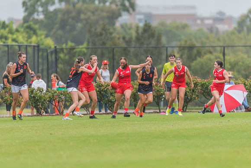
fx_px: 5025
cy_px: 76
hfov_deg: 2.9
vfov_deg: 1.9
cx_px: 121
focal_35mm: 721
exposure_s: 1/1250
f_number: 6.3
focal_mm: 600
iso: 800
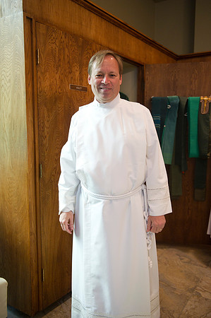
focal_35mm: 32
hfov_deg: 41.0
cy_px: 159
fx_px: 282
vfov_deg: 58.8
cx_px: 106
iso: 2000
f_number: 2.8
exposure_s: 1/100
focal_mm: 32
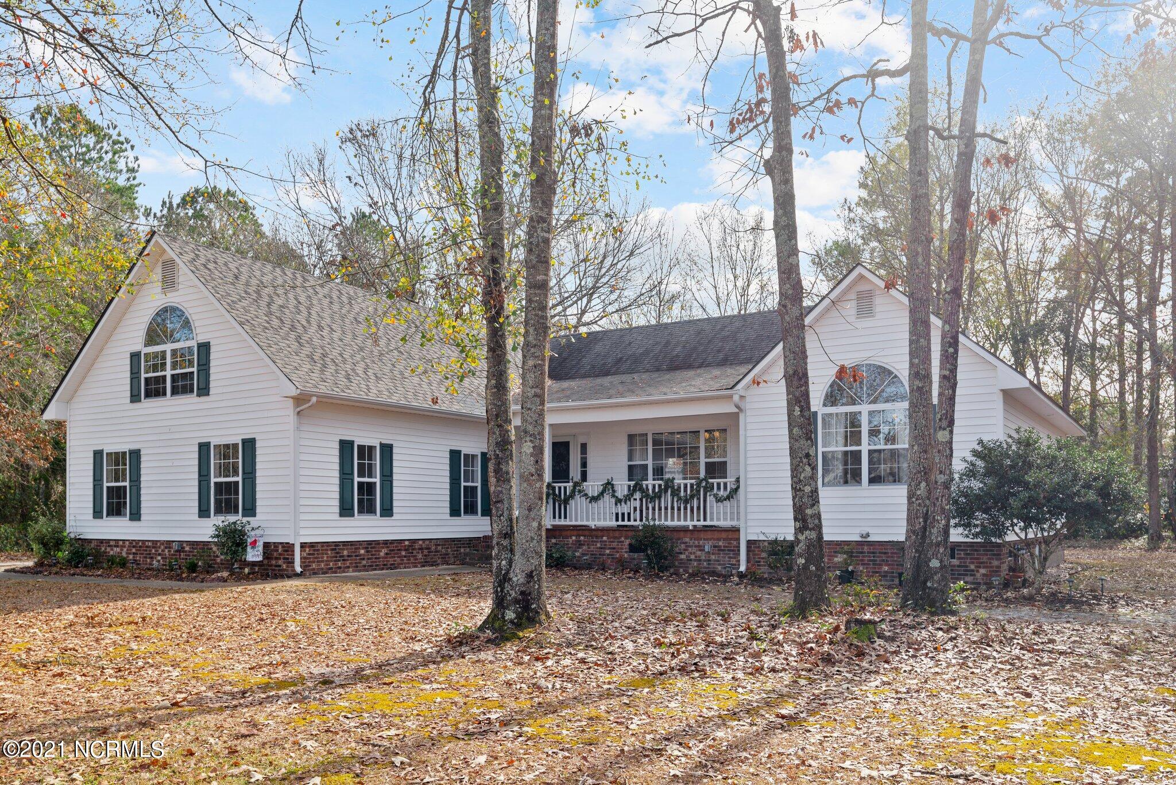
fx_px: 948
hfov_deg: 63.6
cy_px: 392
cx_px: 588
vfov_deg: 45.0
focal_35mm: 29
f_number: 8
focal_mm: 29
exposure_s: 1/160
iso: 100
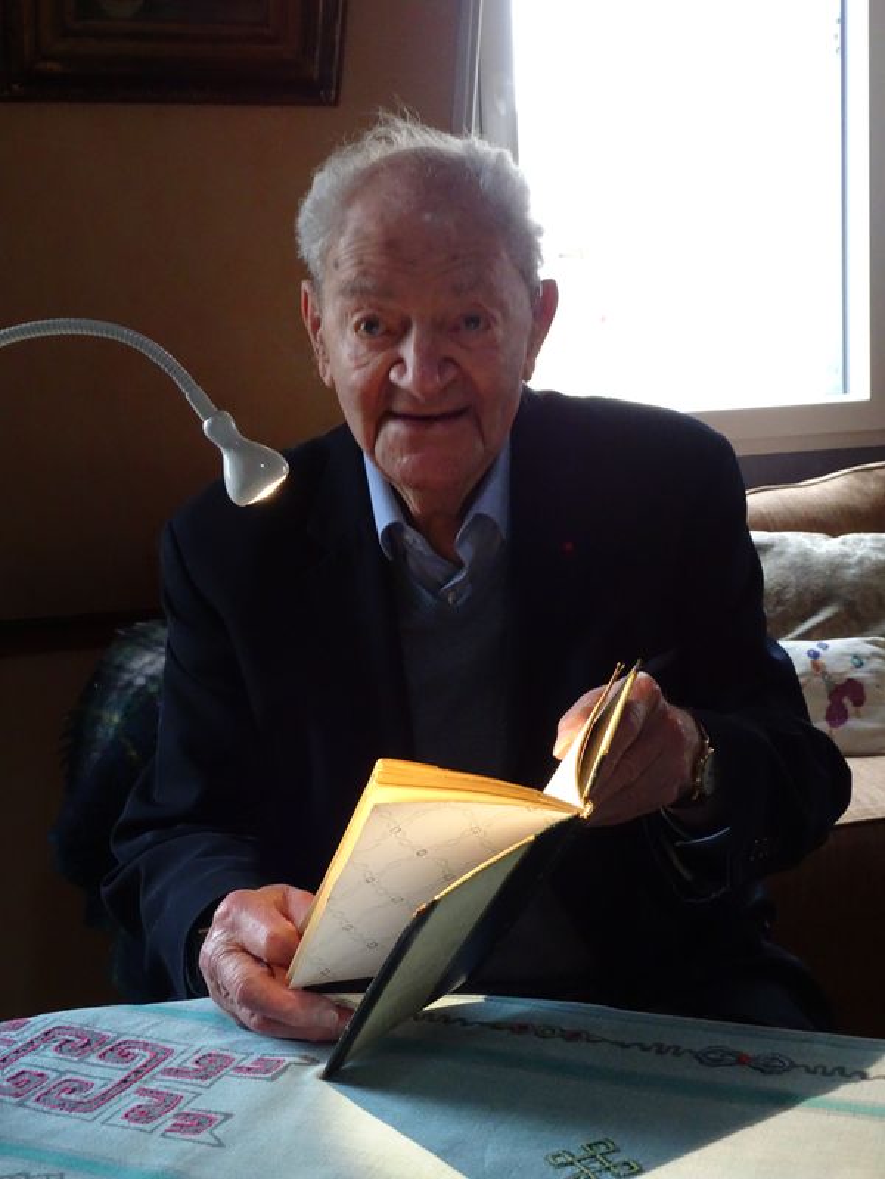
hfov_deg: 32.9
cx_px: 442
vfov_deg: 42.9
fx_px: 1500
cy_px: 590
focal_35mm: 44
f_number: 4.5
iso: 800
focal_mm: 7.58
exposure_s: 1/40
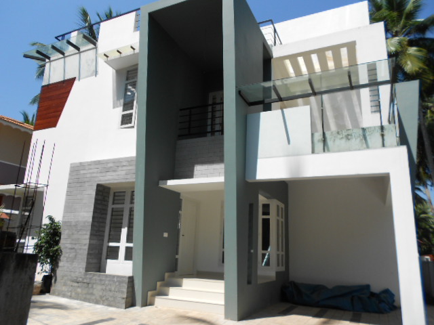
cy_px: 162
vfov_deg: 53.1
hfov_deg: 67.3
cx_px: 217
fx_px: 326
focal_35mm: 26
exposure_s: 1/1000
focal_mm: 4.6
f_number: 3.2
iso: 80
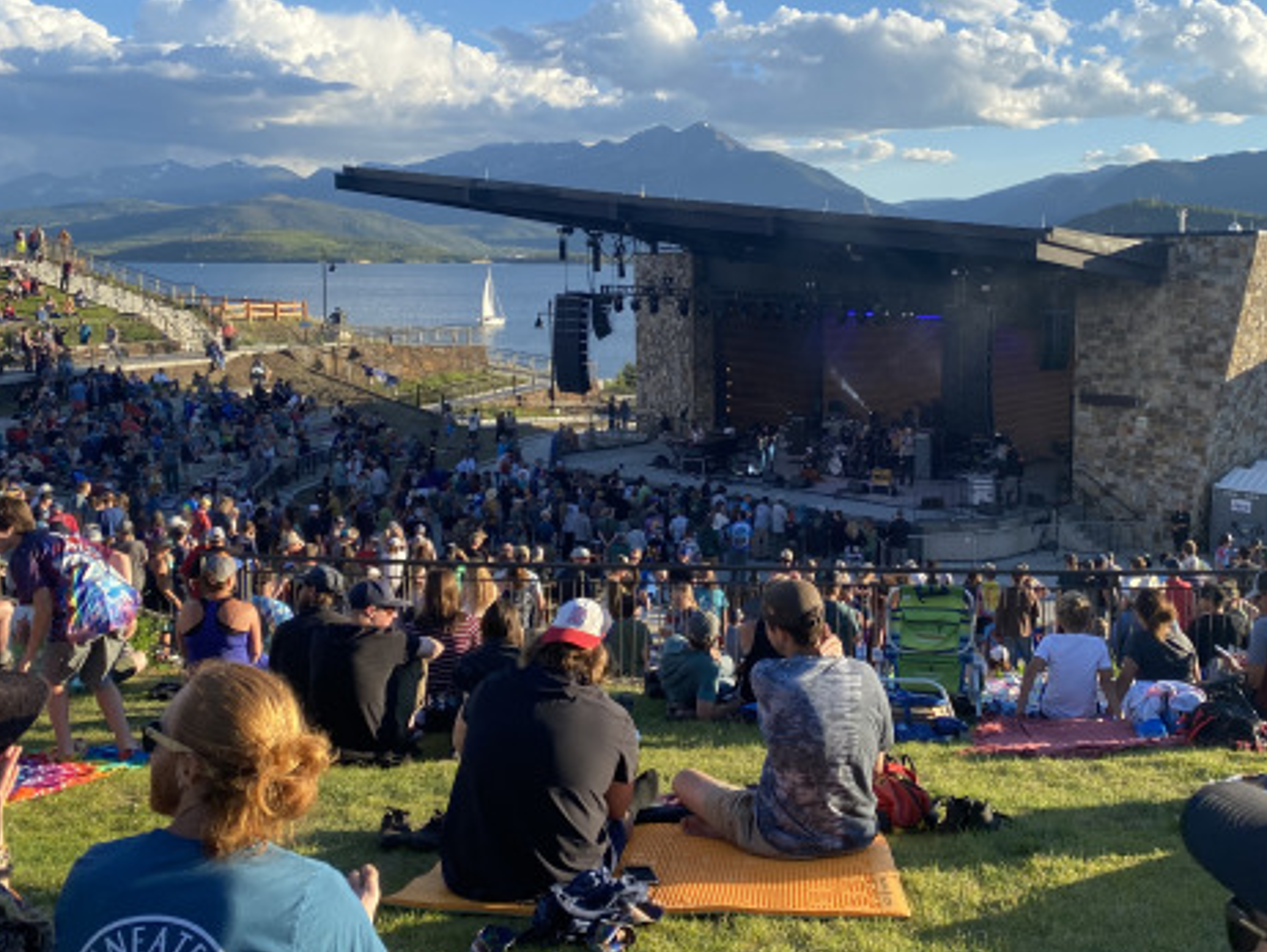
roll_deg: +0.6
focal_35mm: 36
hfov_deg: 50.9
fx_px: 1318
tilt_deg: -7.0
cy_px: 373
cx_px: 776
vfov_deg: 39.5
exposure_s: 1/1147
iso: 32
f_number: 1.8
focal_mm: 4.25
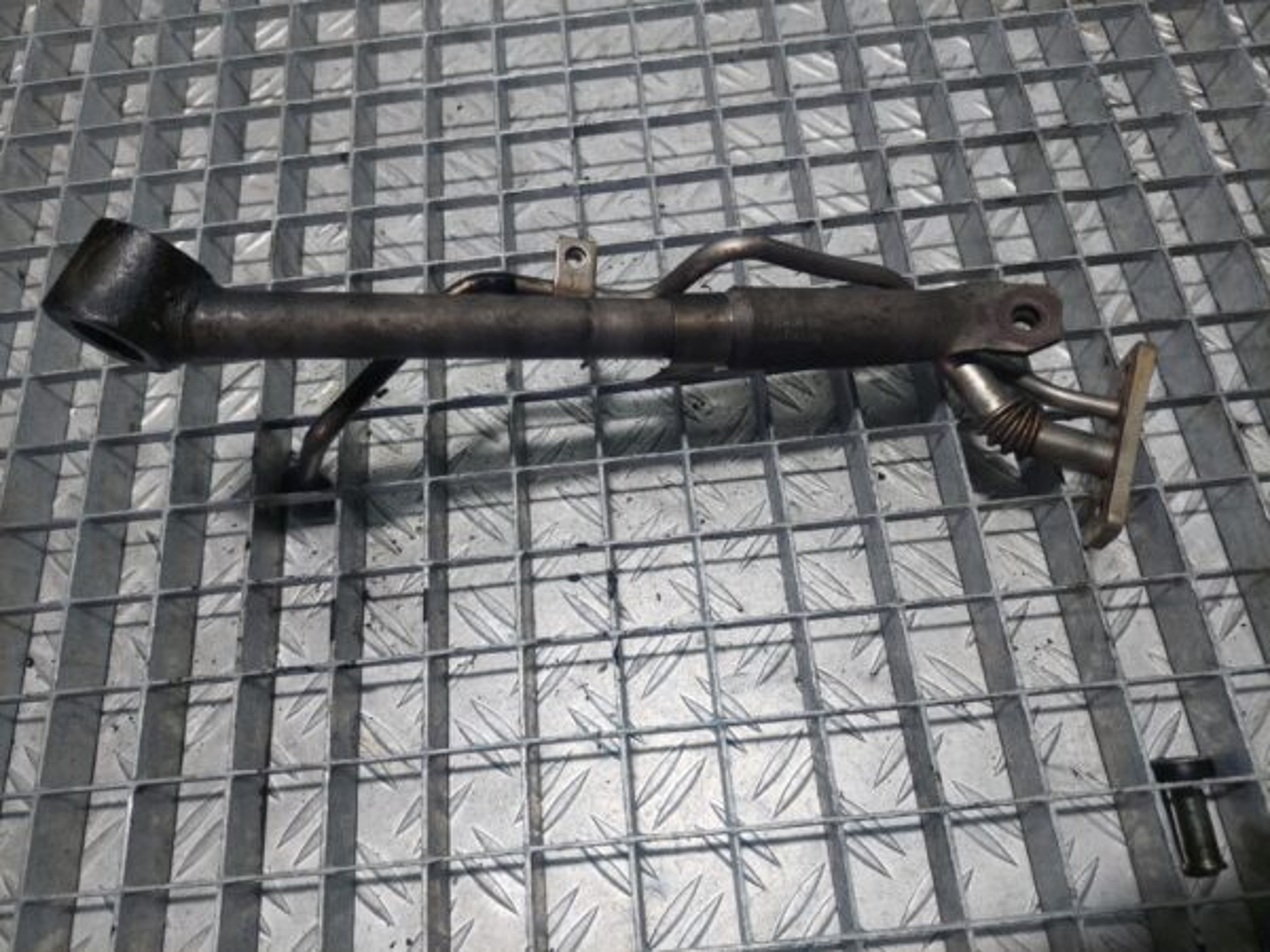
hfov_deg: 69.4
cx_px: 635
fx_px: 917
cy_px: 476
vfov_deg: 54.9
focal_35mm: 25
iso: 40
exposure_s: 1/100
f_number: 1.8
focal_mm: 5.23
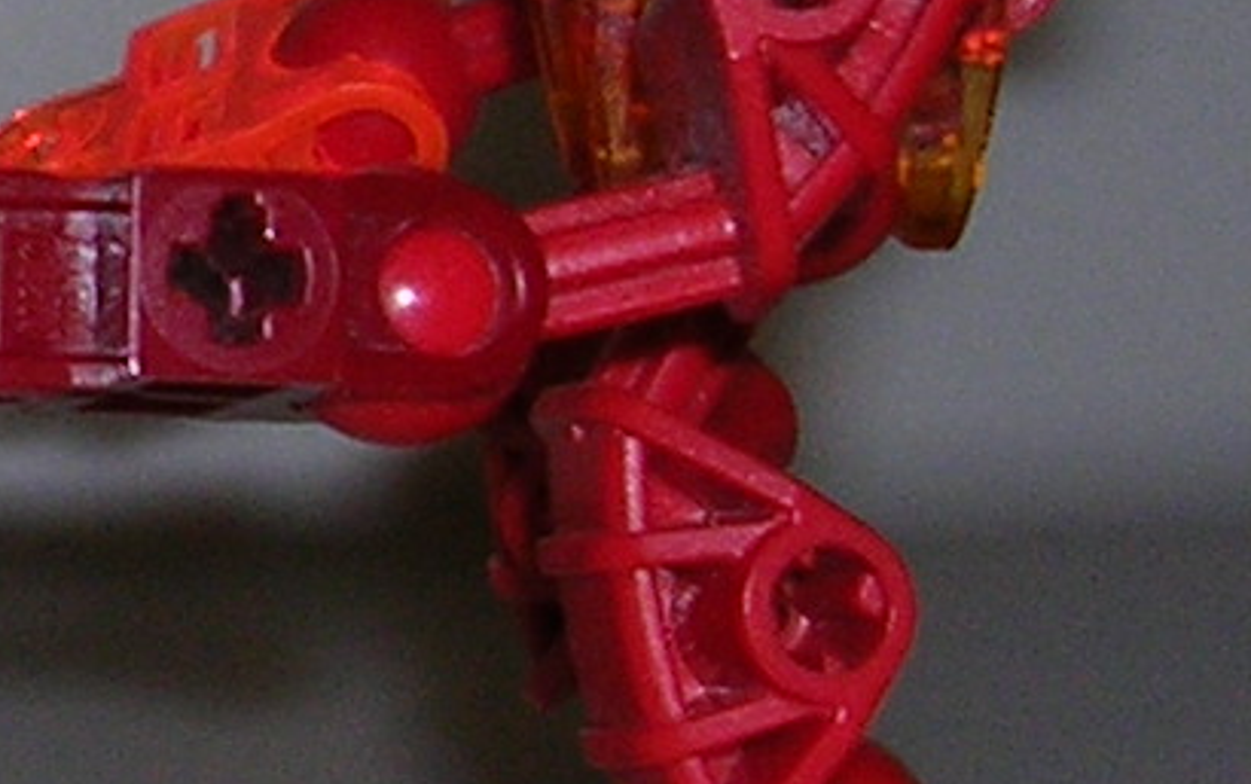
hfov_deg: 9.9
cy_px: -229
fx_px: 6858
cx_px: -915
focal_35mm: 201
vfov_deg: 6.5
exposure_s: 1/60.1
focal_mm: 5.8
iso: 50
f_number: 2.8
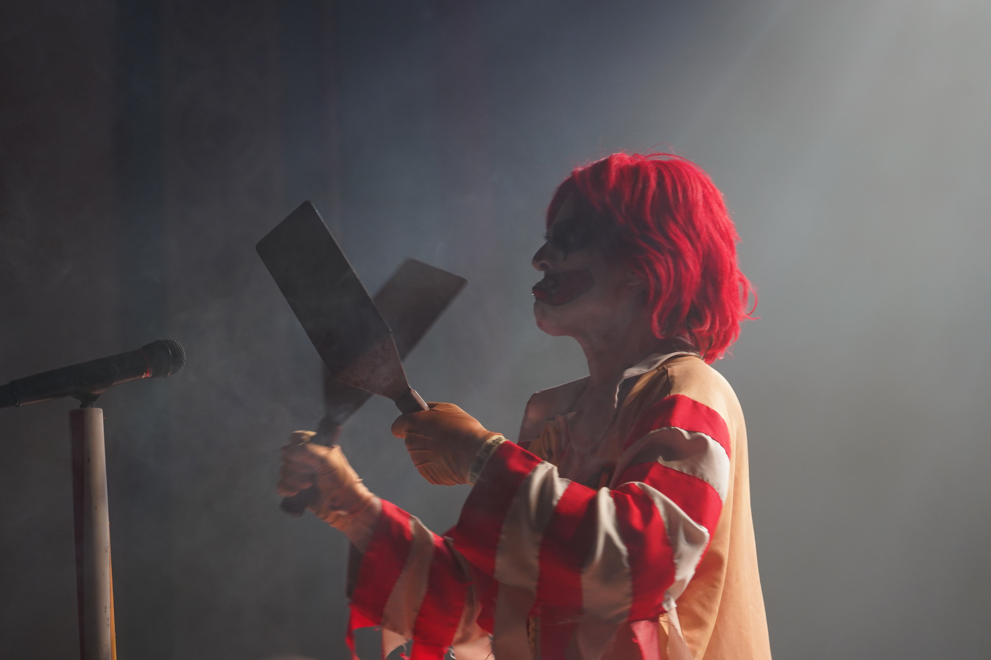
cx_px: 496
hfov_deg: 19.5
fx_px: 2890
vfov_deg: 13.0
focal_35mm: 105
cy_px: 330
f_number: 4
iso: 1600
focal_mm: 105
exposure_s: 1/160
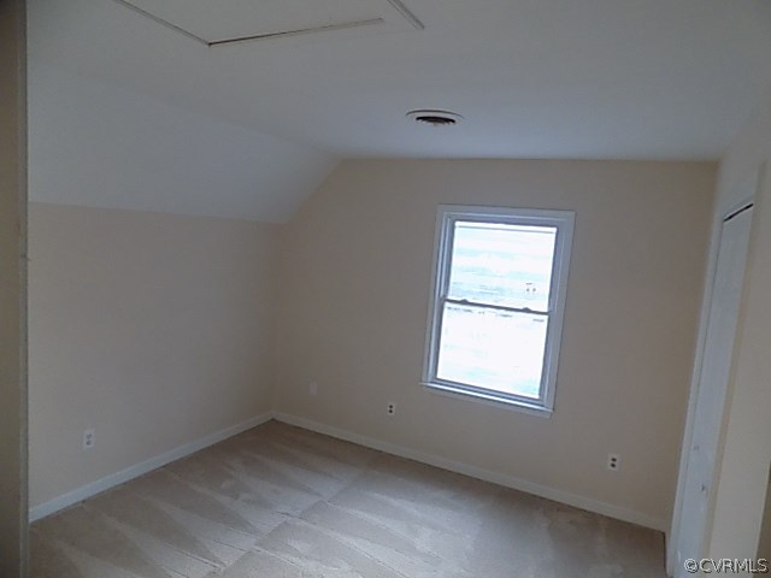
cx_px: 386
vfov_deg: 58.9
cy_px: 289
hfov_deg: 73.9
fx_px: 512
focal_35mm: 23
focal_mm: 4
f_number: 3.1
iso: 280
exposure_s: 1/30
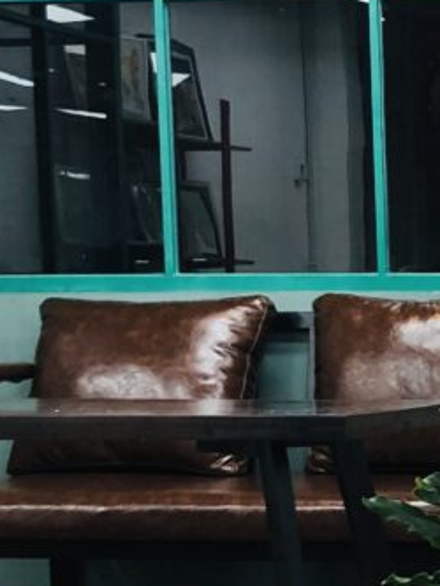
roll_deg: -0.8
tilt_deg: -4.7
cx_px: 801
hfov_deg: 12.1
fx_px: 1897
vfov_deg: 17.3
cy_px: 536
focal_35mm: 112
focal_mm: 4
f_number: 1.8
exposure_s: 1/100
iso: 50
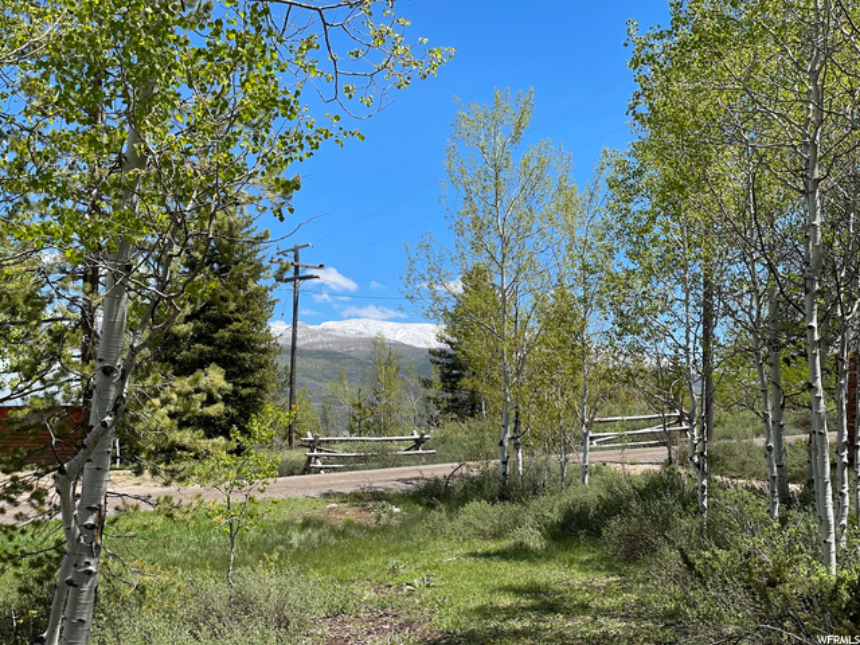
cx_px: 430
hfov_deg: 36.8
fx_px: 1292
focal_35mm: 52
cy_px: 322
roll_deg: -0.2
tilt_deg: +6.0
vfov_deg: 28.0
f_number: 2
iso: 32
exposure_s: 1/1653
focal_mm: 6
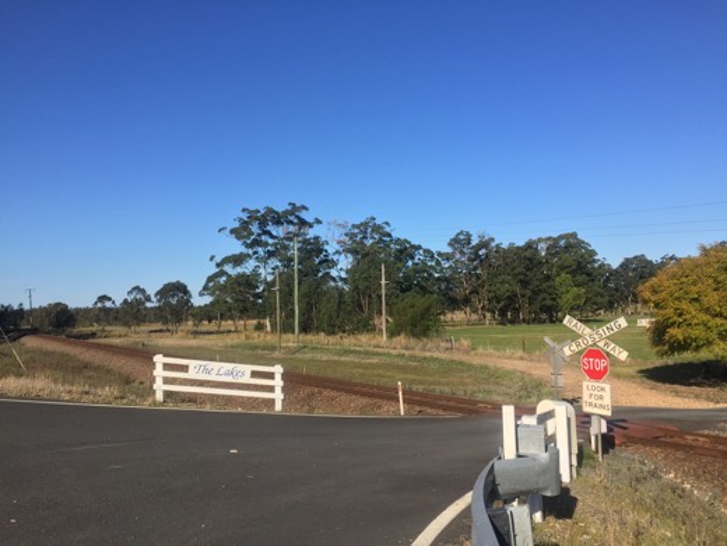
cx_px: 364
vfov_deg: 48.2
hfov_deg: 61.7
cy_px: 273
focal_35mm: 29
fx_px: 609
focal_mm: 4.15
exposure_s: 1/1980
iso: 32
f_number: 2.2
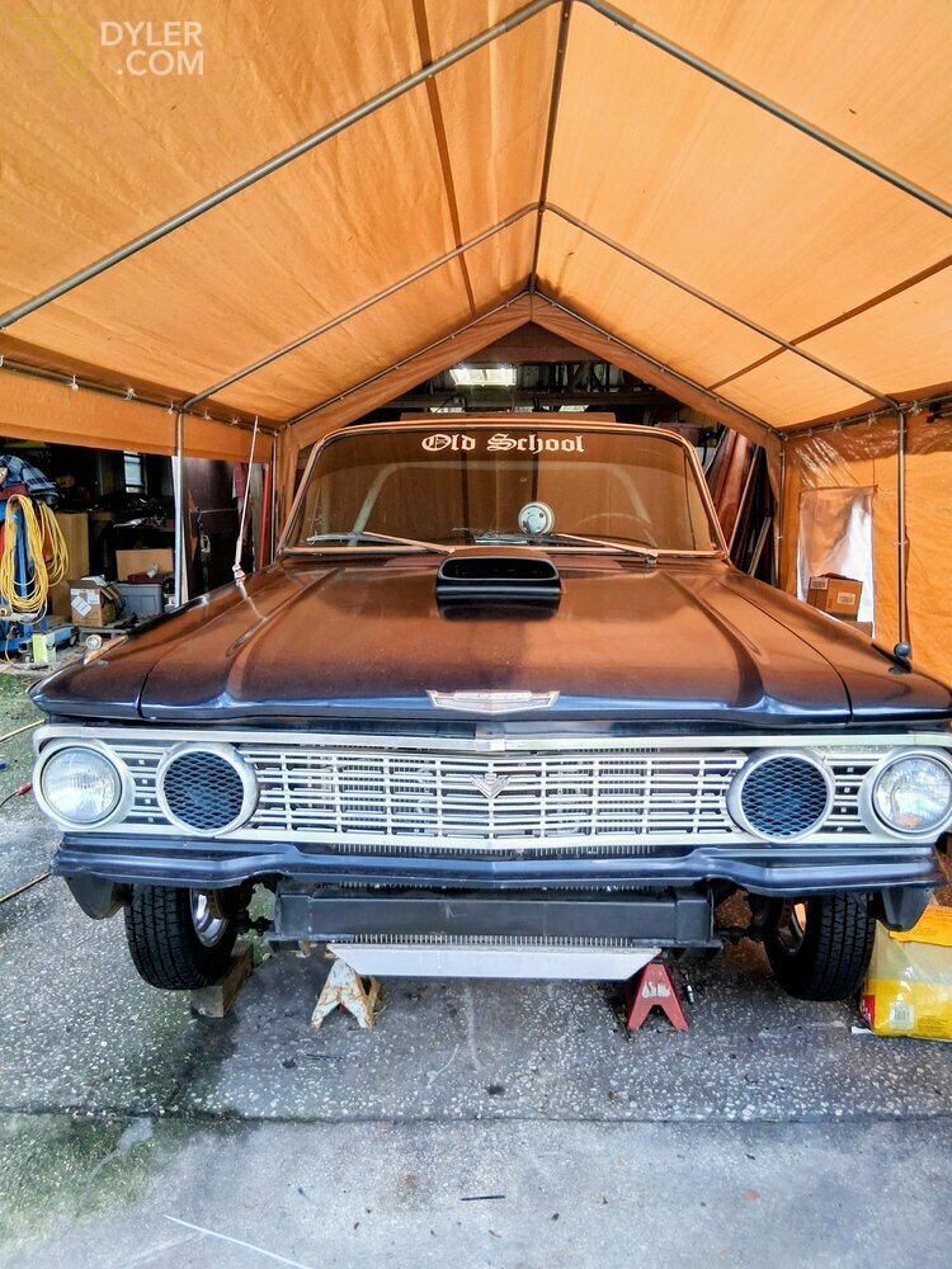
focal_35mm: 26
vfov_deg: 67.3
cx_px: 476
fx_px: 953
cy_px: 634
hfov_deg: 53.1
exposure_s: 1/60
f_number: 1.8
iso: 400
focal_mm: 3.98
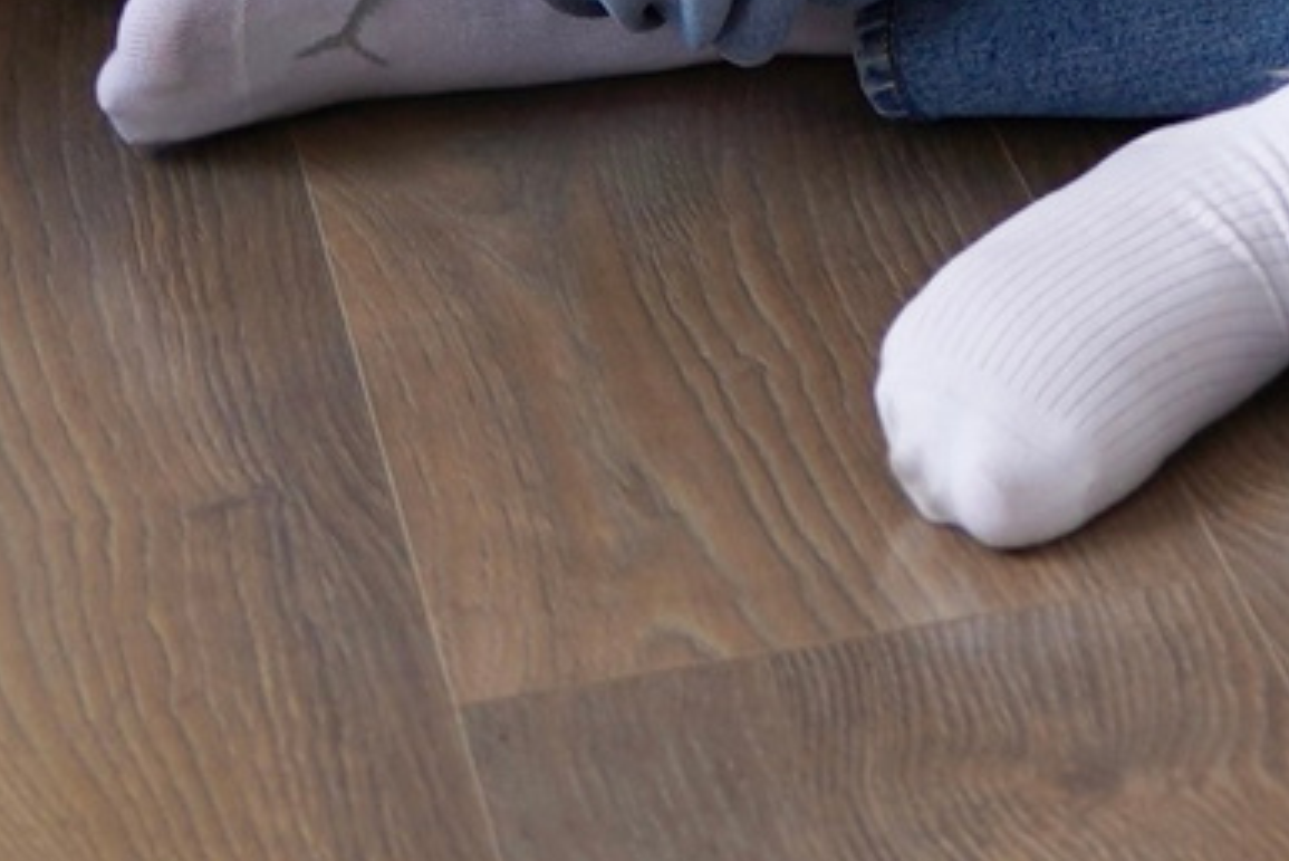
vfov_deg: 6.0
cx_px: 3124
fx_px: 7545
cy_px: -1806
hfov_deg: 8.8
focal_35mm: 211
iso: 100
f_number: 2.8
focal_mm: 31.7
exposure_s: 1/160
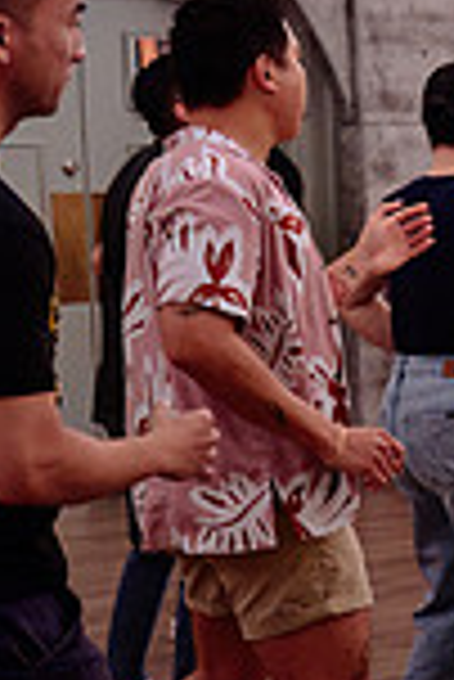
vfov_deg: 14.2
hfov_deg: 8.0
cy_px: 378
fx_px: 2718
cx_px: 1418
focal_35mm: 144
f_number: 2.8
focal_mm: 34
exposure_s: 1/160
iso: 1000
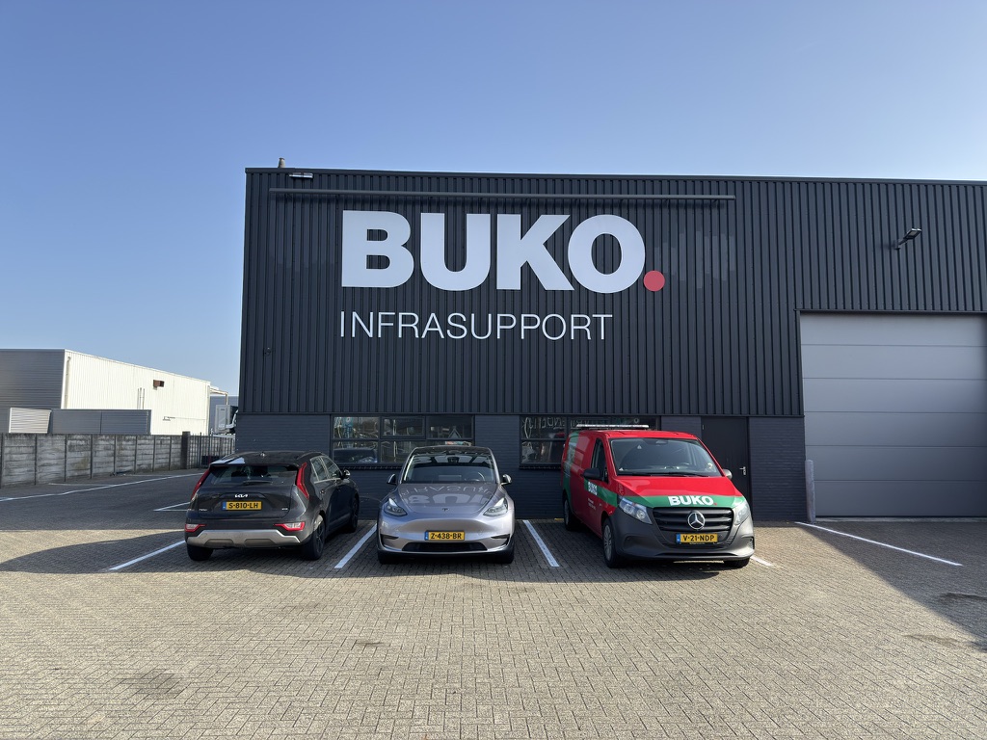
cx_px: 494
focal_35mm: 24
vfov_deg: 56.8
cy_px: 370
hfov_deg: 71.6
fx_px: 684
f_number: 1.78
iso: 64
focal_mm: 6.76
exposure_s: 1/2179
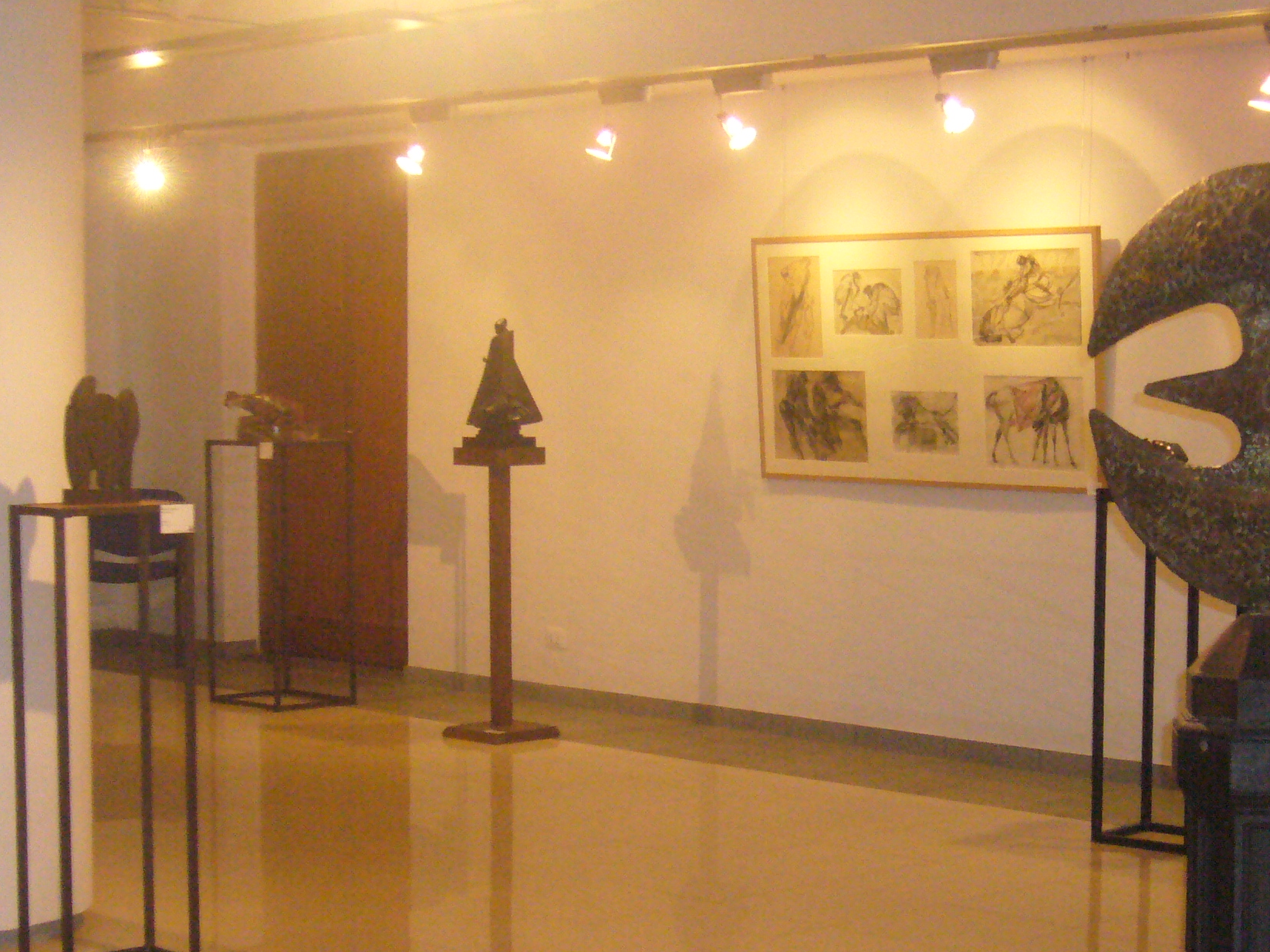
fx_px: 2825
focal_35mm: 77
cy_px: 598
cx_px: 745
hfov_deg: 25.3
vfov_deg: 19.1
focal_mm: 7.5
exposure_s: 1/60
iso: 400
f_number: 3.2
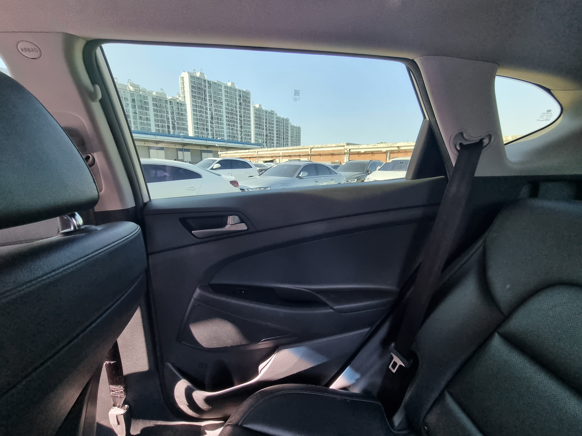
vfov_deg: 89.9
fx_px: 219
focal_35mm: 13
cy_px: 218
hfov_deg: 106.2
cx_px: 291
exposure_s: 1/60
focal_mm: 2.2
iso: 200
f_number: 2.2
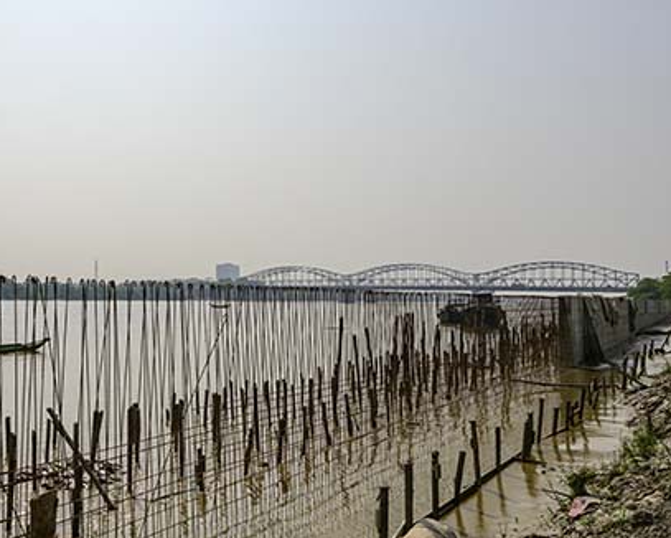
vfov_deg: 46.3
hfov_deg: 50.9
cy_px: 366
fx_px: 616
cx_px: 73
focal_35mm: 31
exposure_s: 1/1600
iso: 220
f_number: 9
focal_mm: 14
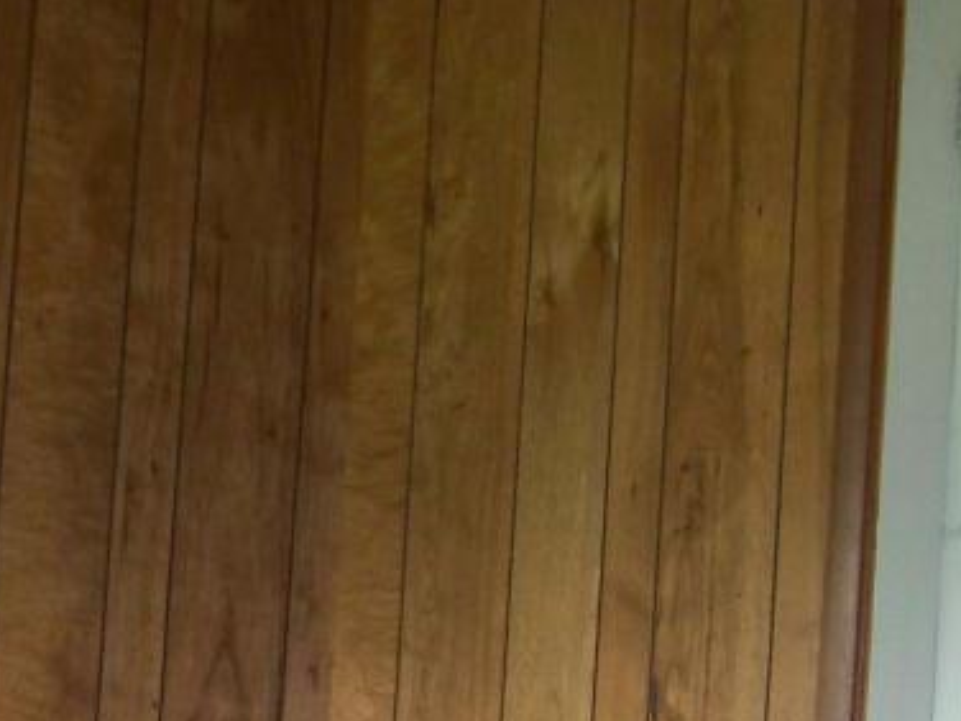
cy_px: 735
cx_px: 373
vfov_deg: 14.8
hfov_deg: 20.0
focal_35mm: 98
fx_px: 2721
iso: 200
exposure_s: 1/30
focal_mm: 5.85
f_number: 2.8
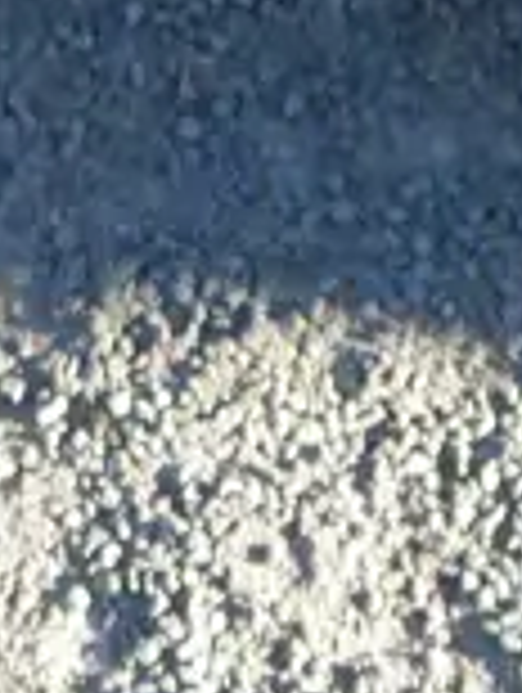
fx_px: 4271
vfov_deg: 7.9
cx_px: 322
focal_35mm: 213
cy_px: -1449
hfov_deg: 7.0
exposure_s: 1/125
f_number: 4.5
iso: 200
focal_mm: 16
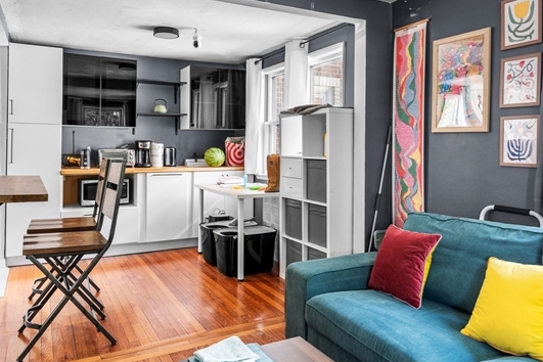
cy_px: 142
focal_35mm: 27
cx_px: 269
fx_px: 407
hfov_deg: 67.4
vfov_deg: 47.6
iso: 800
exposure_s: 1/3
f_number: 8
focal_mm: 14
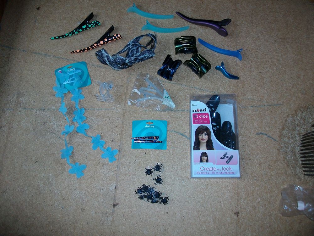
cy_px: 118
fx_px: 290
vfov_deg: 44.2
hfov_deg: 56.8
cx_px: 157
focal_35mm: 32
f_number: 2.9
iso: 125
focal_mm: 5.7
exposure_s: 1/125
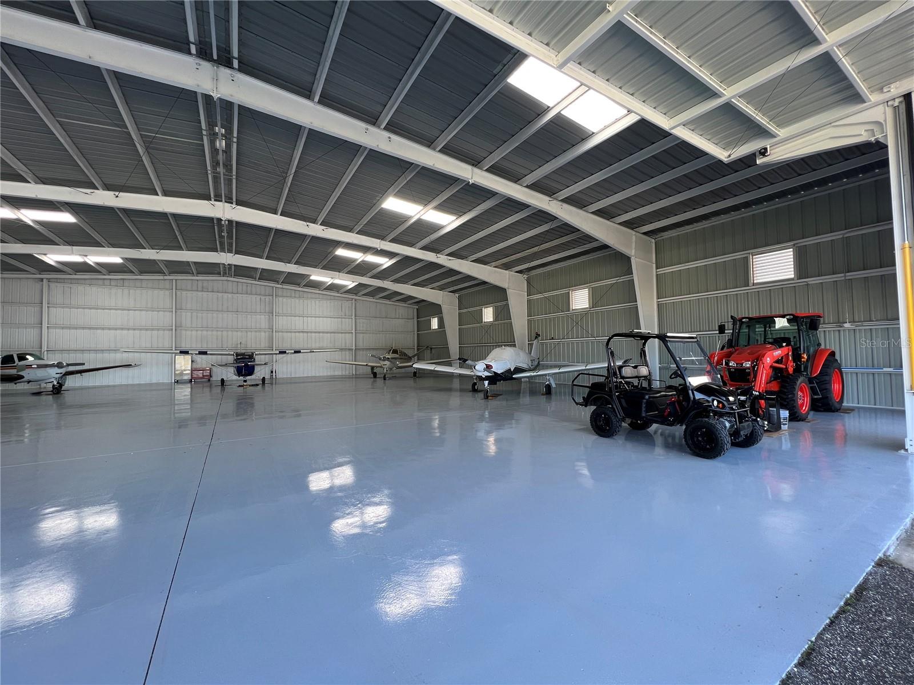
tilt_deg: +1.1
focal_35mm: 13
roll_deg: +1.1
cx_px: 457
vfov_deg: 89.9
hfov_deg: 106.2
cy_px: 342
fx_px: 343
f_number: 1.8
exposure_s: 1/99
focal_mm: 1.57
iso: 40
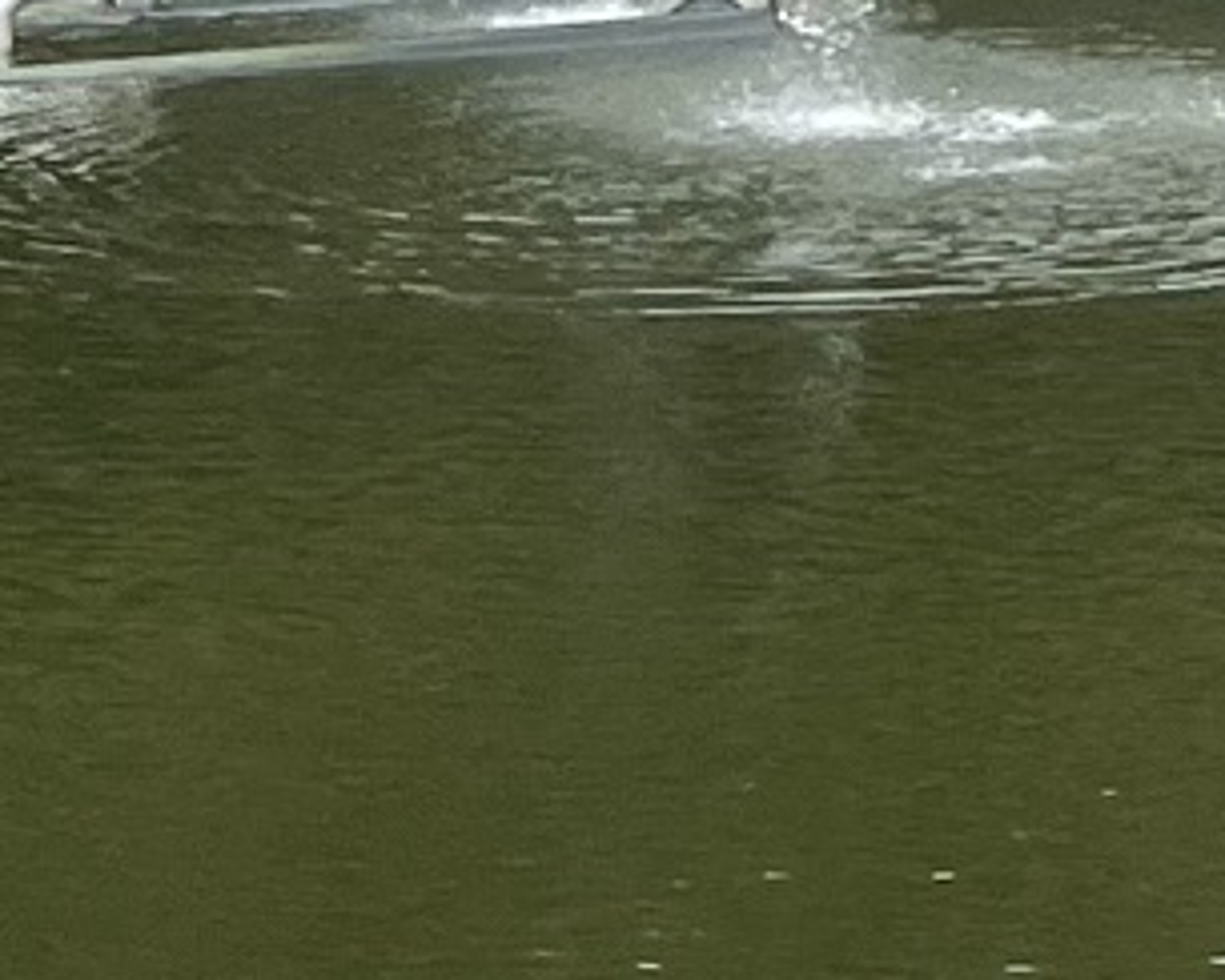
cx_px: 3856
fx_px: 5801
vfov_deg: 8.8
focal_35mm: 160
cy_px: -1317
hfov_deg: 9.2
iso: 32
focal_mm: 5.1
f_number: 1.6
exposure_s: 1/3165
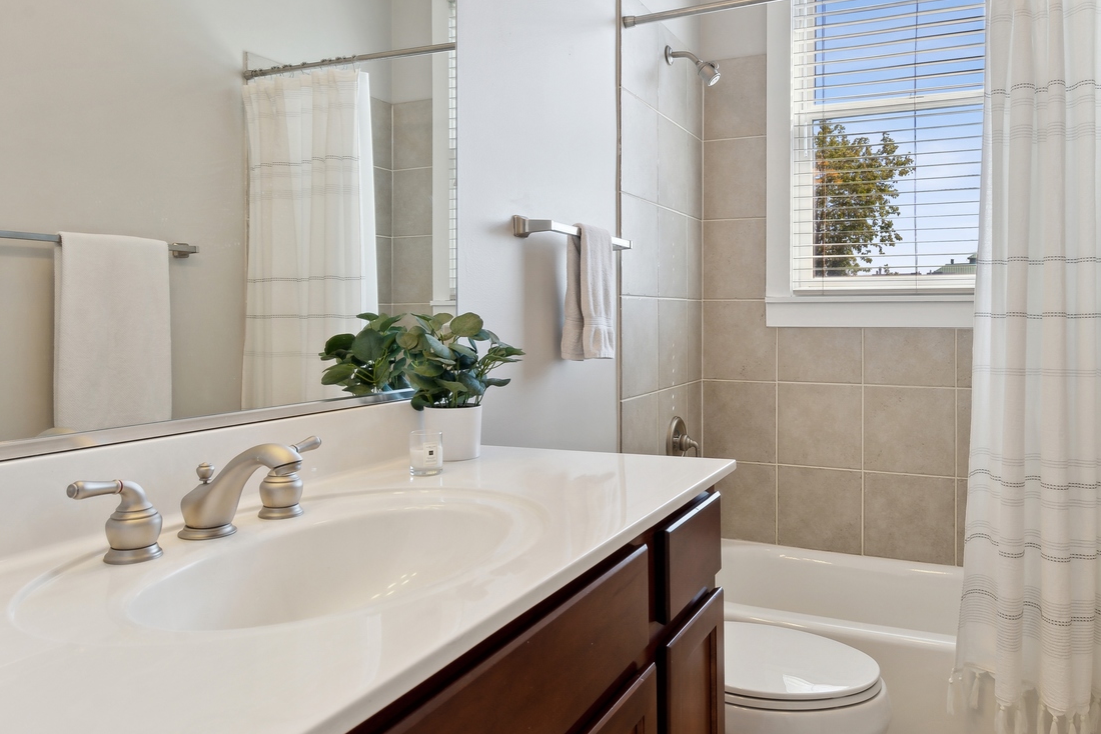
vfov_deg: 51.1
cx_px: 633
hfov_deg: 71.1
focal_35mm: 25
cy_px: 315
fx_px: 765
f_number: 8
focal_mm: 17
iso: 200
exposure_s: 1/30
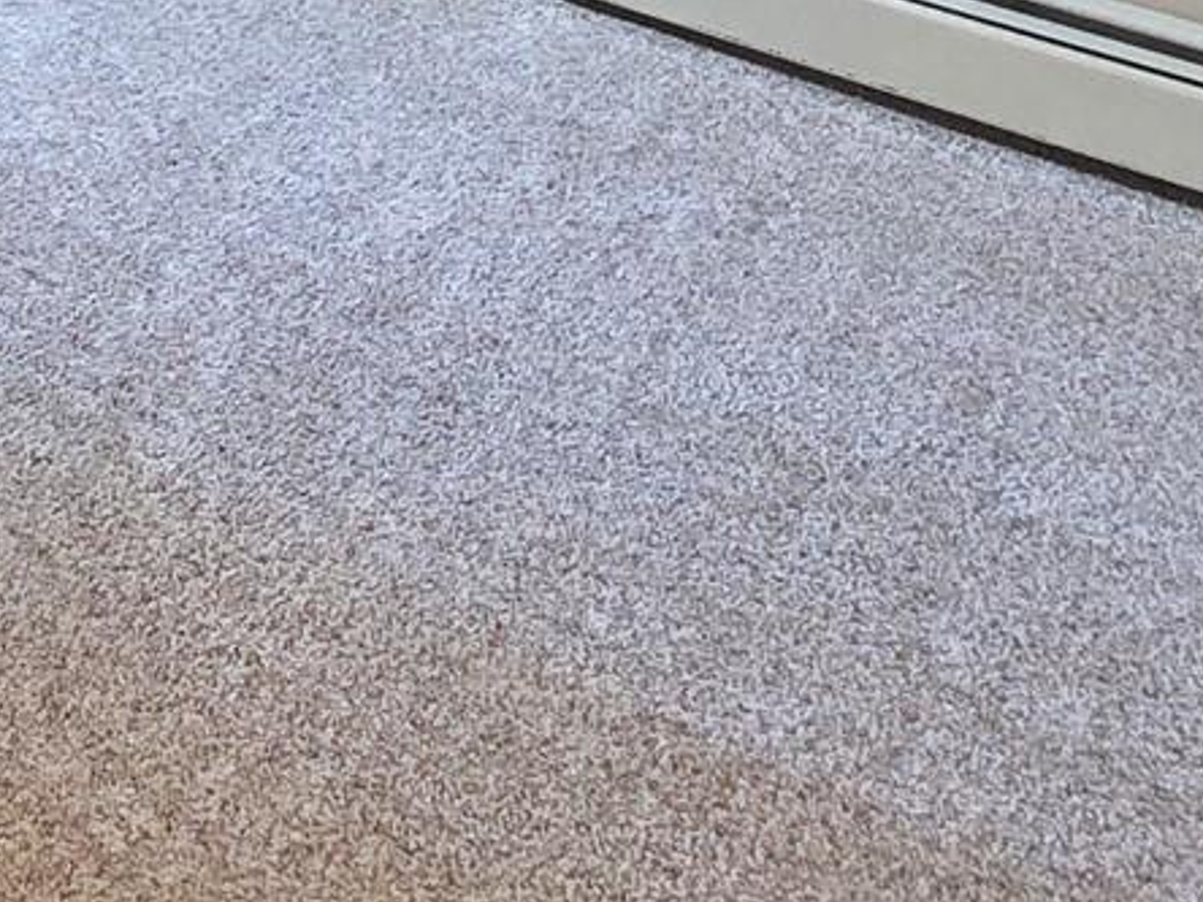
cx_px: -276
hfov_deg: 27.8
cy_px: -913
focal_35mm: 60
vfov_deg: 17.4
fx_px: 2085
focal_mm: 2.2
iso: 640
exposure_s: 1/60
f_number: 2.2
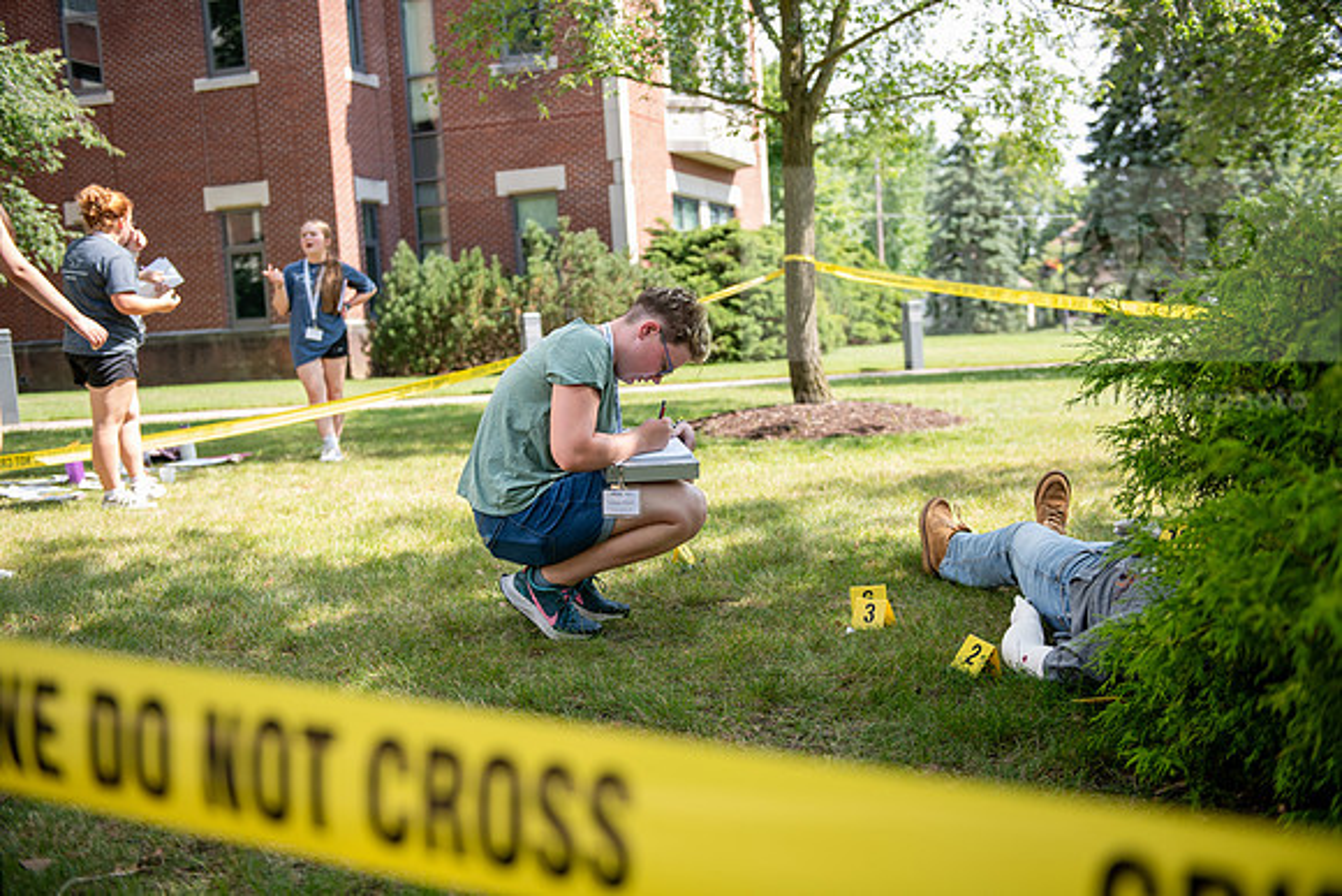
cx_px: 671
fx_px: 1417
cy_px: 448
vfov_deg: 35.1
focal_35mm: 38
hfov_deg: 50.7
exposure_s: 1/400
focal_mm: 38
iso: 160
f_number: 3.2
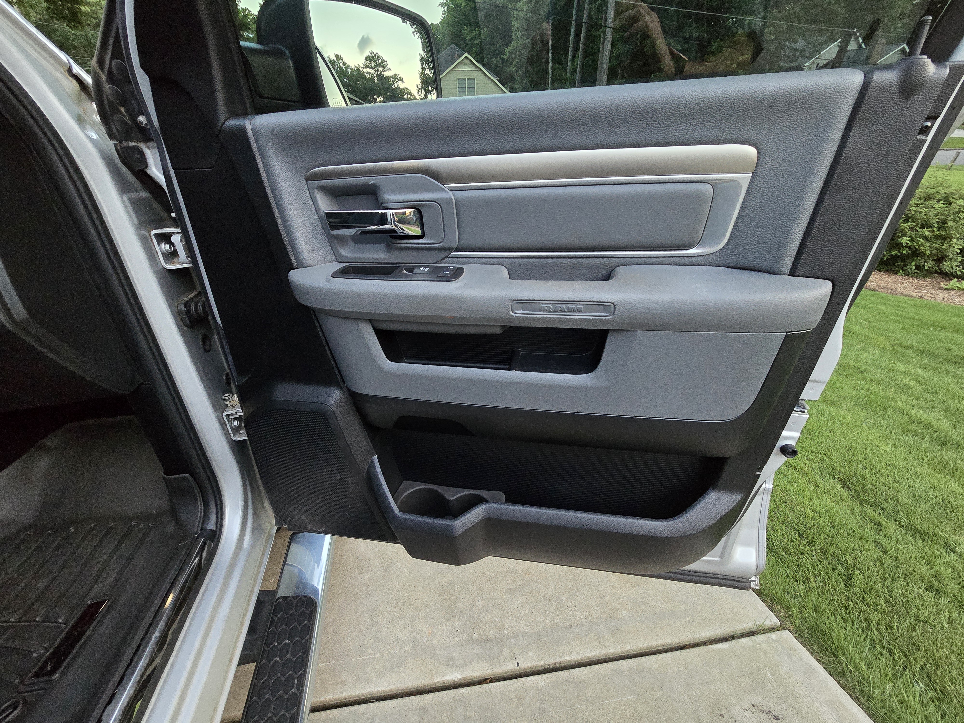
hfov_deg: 106.2
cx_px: 482
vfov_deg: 89.9
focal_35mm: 13
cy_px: 362
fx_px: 362
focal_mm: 2.2
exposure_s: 1/60
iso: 800
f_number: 2.2
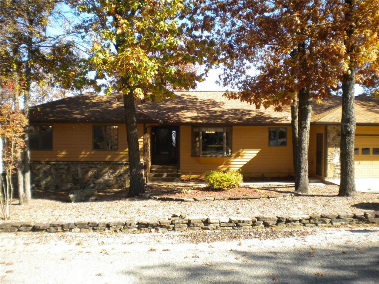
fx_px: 383
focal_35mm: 35
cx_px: 190
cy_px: 142
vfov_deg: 40.7
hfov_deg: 52.6
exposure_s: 1/208
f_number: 4.6
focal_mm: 6.3
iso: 113
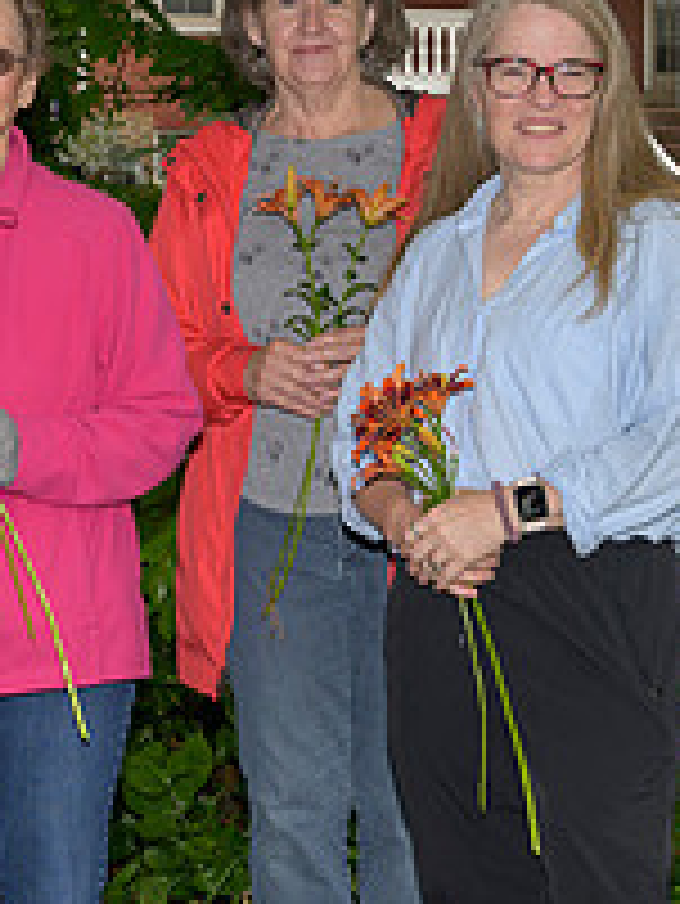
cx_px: 30
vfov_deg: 15.5
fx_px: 3323
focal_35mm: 127
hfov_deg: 11.6
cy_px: 400
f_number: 7.1
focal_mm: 33
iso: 250
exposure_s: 1/250
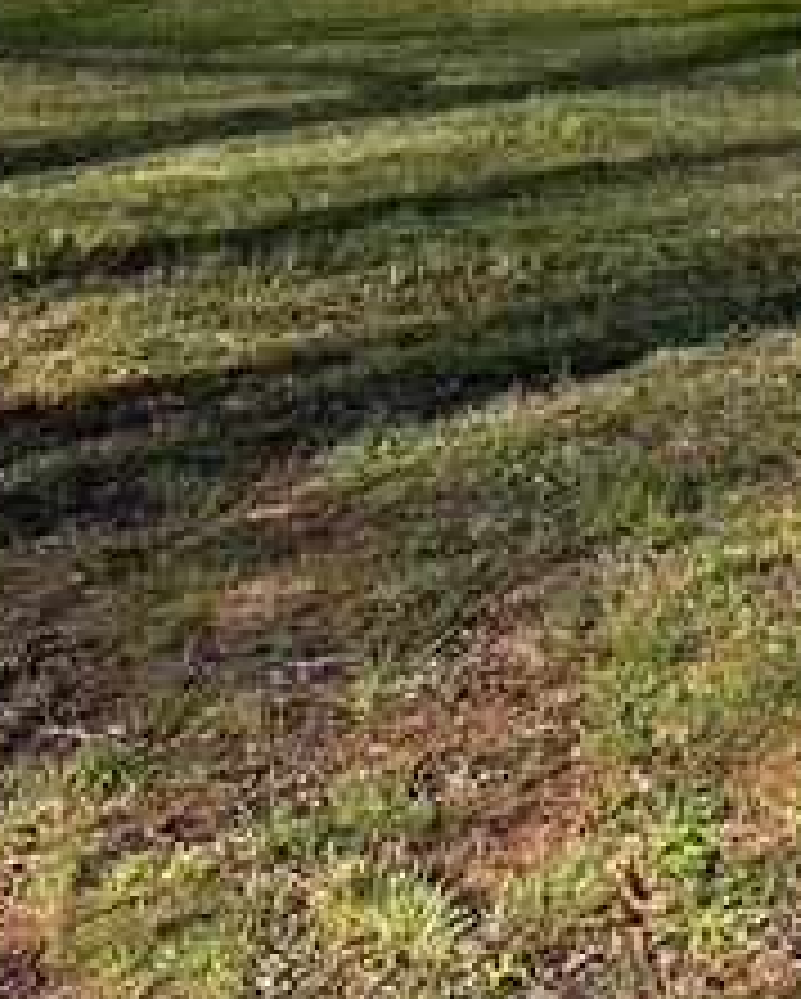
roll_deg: +1.4
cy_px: -346
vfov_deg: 15.5
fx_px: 3462
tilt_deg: -3.5
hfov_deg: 12.6
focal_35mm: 117
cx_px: 1156
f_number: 1.6
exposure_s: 1/2681
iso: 32
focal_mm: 4.2
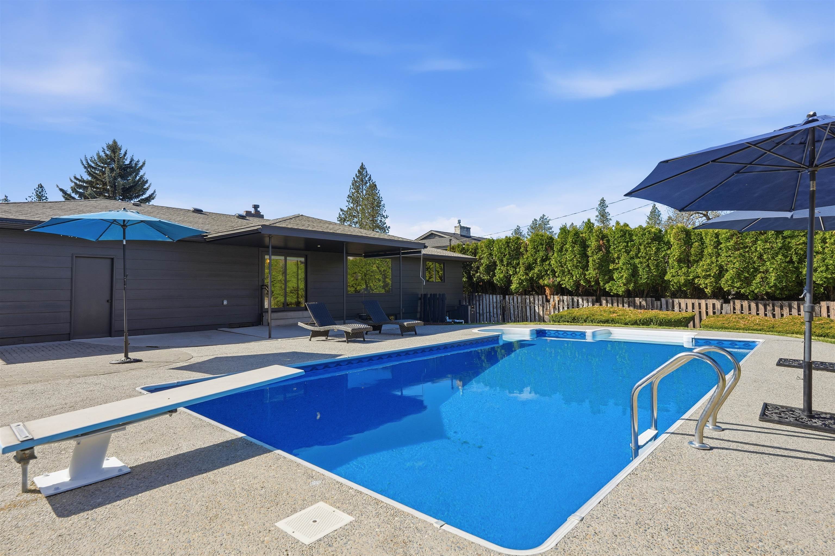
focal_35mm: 18
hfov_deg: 88.5
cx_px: 418
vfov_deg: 65.9
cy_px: 278
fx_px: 429
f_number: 8
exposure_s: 1/2500
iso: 100
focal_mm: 18.5
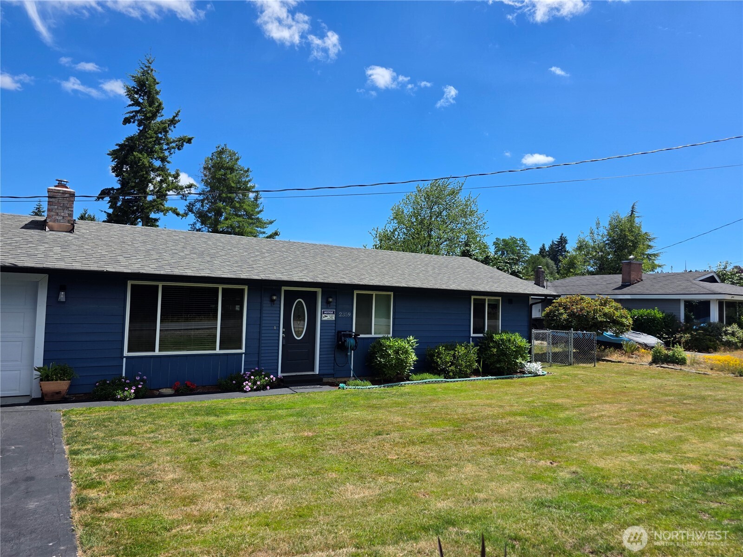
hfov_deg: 73.9
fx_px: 494
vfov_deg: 58.9
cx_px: 372
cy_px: 278
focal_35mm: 23
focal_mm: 6.3
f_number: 1.7
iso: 80
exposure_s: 1/5296
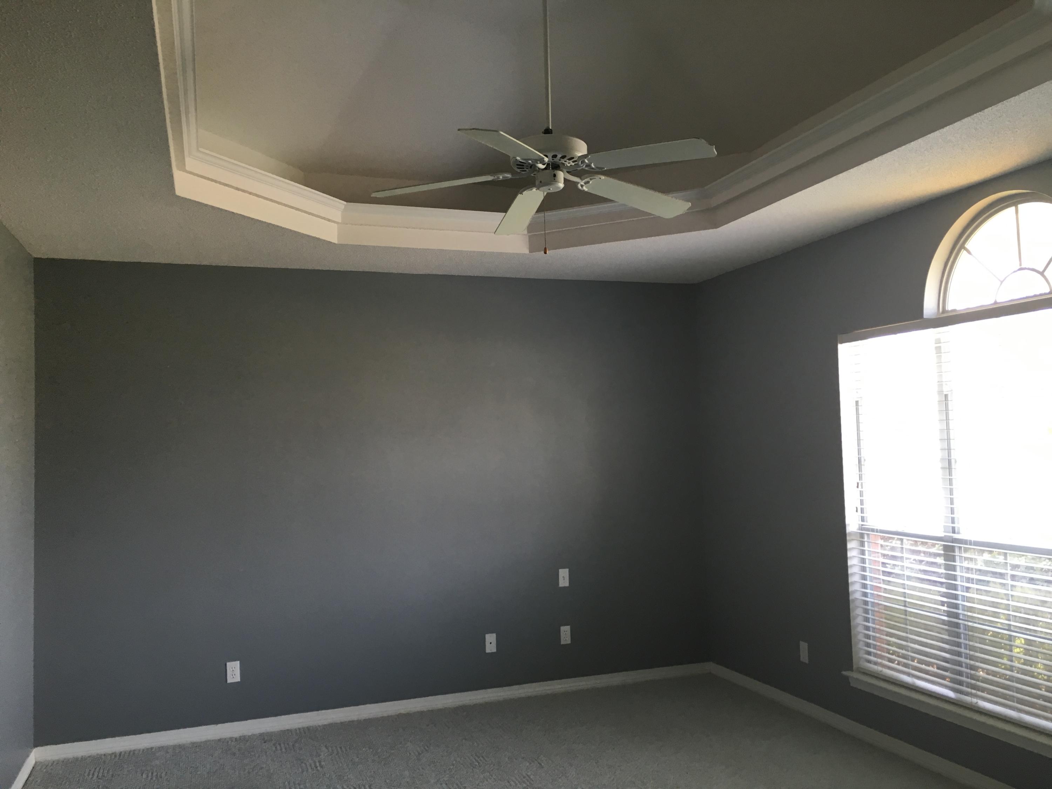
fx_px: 881
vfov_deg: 48.2
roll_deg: +2.3
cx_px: 526
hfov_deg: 61.7
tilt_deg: +4.0
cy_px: 394
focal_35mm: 29
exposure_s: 1/30
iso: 32
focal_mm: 4.15
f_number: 2.2
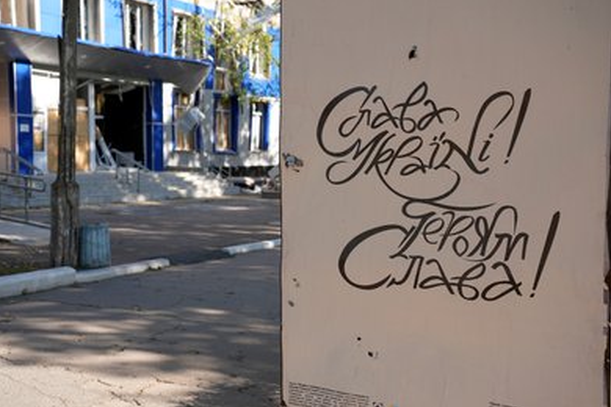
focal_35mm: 41
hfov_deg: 47.4
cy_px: 202
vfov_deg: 32.6
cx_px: 299
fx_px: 696
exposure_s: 1/200
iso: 80
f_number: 4.5
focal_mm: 40
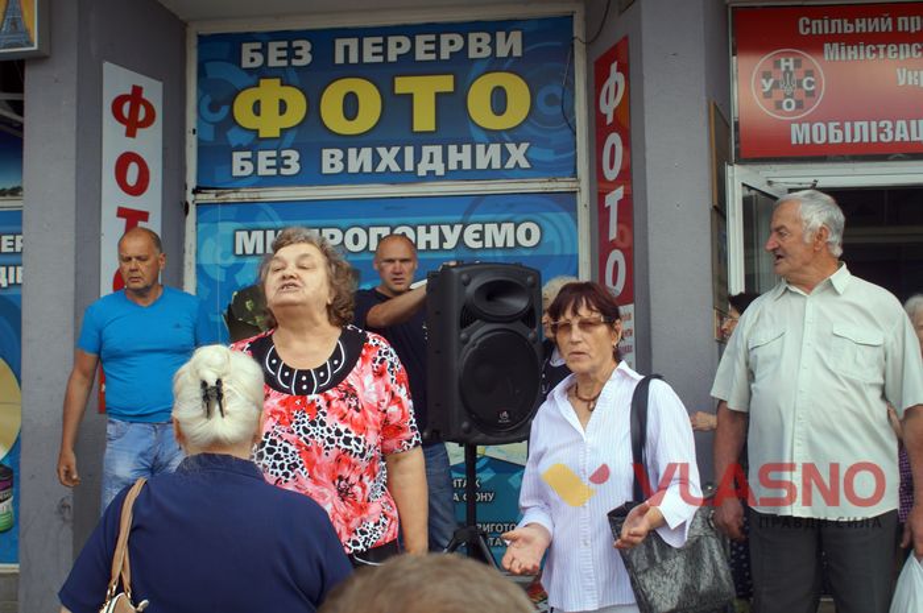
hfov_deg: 49.6
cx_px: 462
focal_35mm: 39
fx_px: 999
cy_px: 306
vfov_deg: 34.1
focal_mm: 26
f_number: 4.5
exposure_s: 1/160
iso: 100
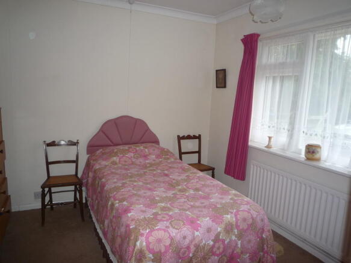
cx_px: 176
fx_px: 253
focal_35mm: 25
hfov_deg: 69.4
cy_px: 132
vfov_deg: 54.9
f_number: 2.8
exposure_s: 1/30
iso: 100
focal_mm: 4.4
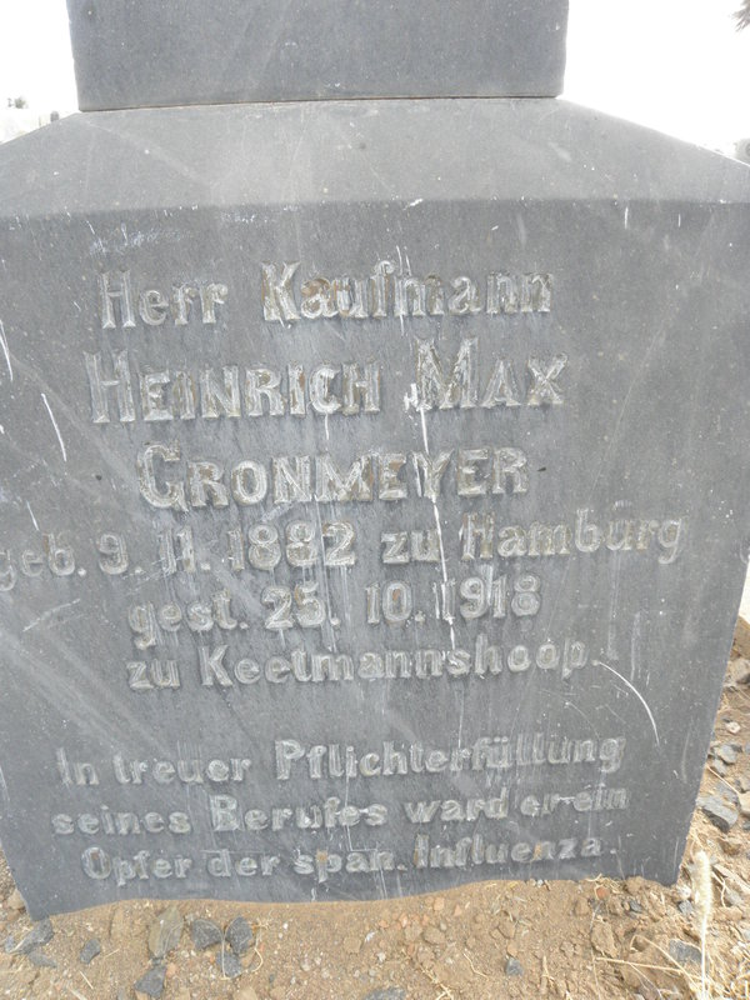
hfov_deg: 53.1
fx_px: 751
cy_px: 500
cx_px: 375
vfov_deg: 67.3
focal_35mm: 26
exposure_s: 1/50
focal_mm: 4.6
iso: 200
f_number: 6.3
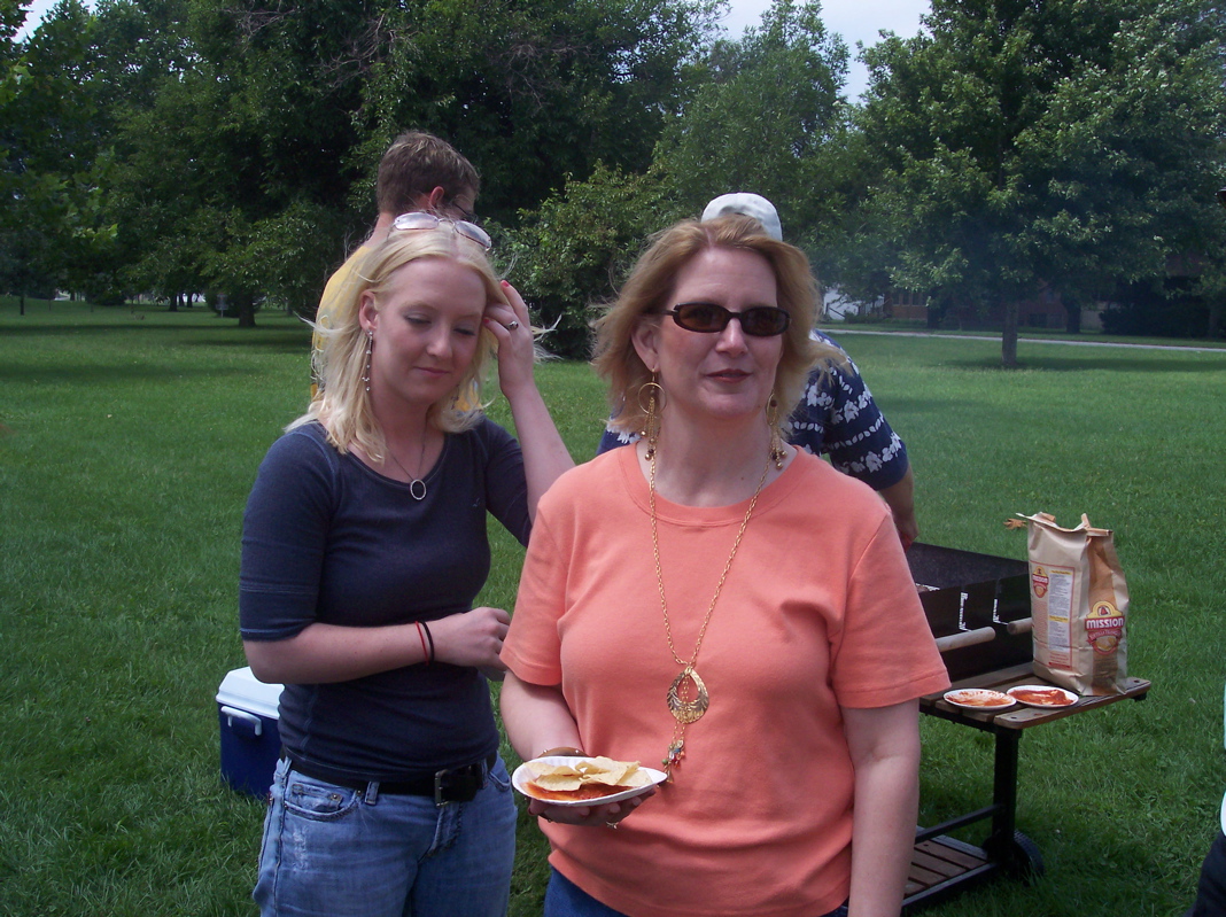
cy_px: 458
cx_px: 613
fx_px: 1345
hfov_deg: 49.0
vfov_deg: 37.7
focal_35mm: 38
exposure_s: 1/700
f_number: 4.8
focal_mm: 8
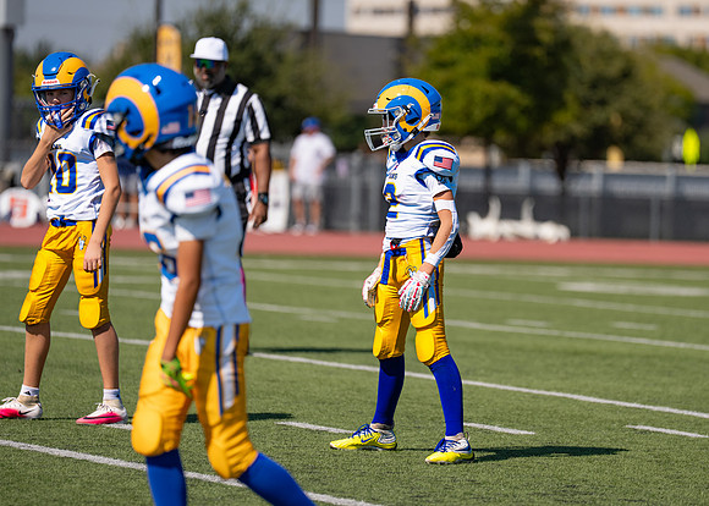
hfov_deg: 8.1
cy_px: 228
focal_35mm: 248
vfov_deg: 5.8
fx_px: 4988
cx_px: 445
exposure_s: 1/3200
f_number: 2.8
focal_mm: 200
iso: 125
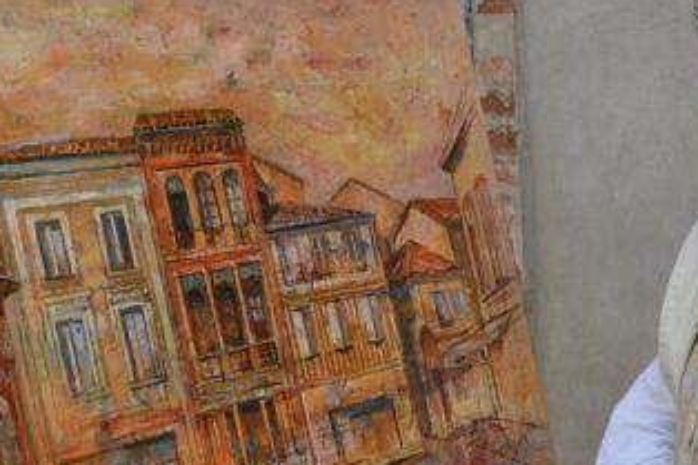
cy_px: 374
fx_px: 1686
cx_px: 258
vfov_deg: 15.6
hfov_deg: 23.3
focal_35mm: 87
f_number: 8
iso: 280
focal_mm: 26
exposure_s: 1/125
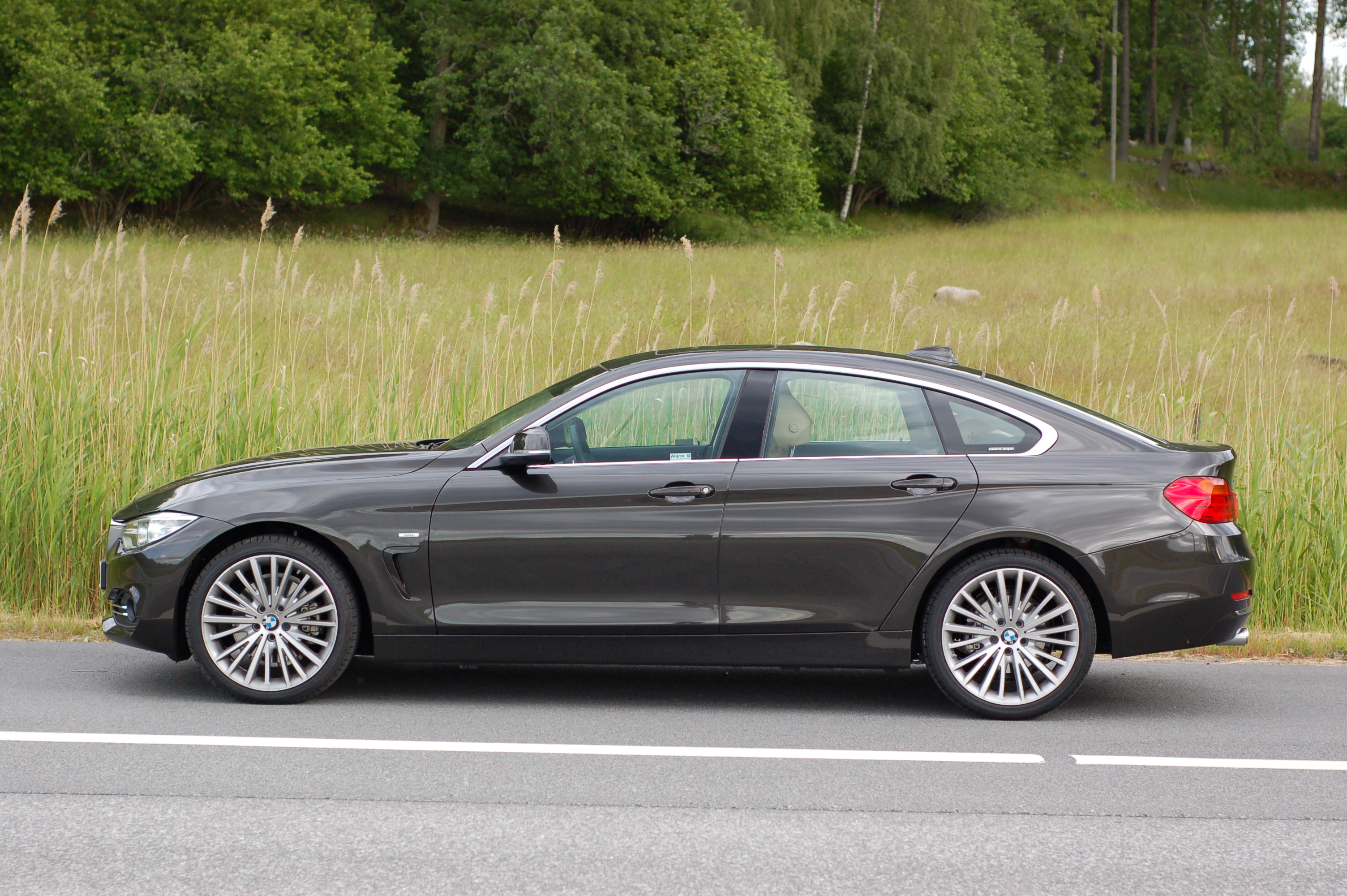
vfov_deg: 18.1
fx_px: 2804
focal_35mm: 75
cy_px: 448
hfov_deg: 27.0
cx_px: 674
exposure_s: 1/500
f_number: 4.5
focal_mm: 50
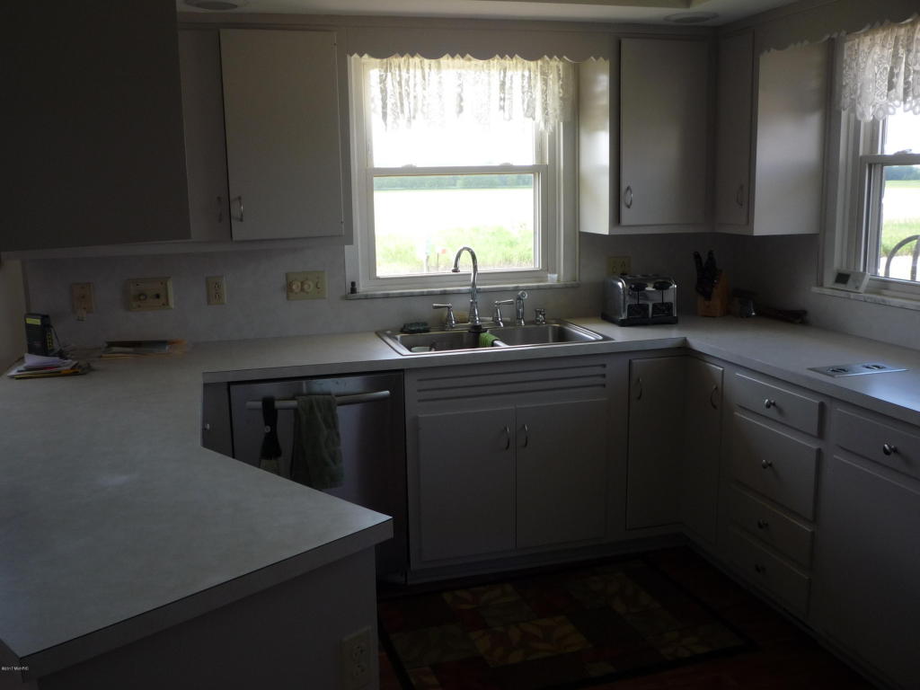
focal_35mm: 32
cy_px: 345
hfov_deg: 56.8
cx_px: 460
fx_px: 850
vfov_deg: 44.2
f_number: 3.3
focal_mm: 5.2
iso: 100
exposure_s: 1/50
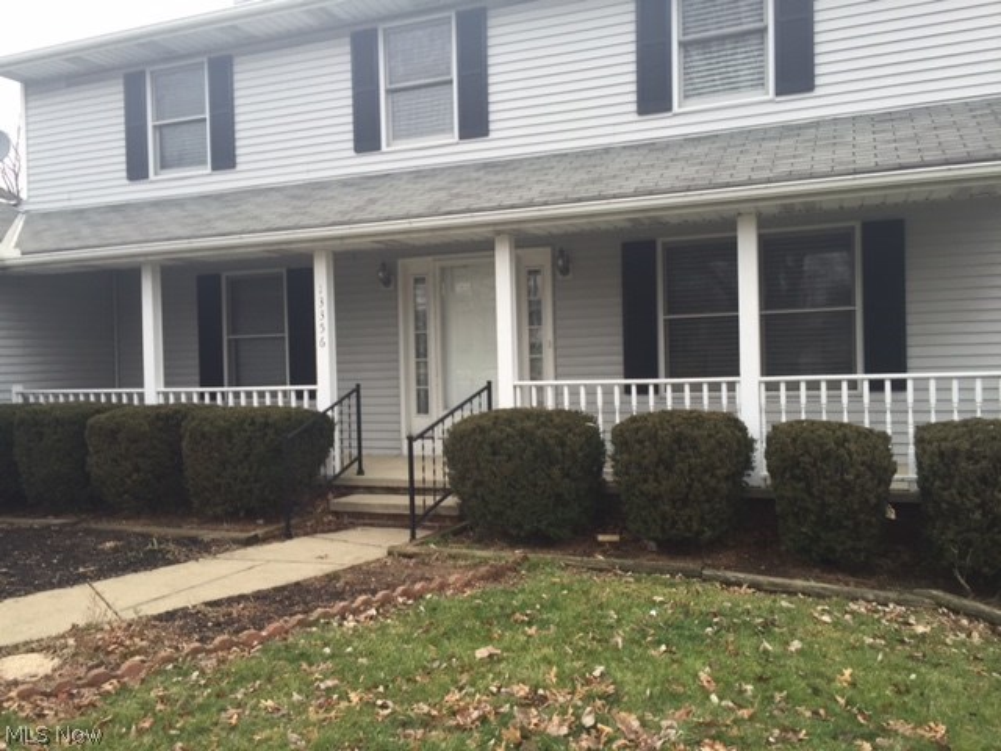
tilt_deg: +0.3
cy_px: 376
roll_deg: +3.5
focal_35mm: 29
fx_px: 839
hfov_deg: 61.7
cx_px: 500
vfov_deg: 48.2
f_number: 2.2
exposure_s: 1/120
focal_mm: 4.15
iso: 32
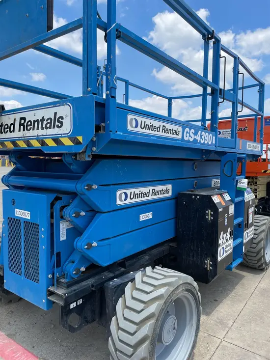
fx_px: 270
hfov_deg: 53.1
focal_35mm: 26
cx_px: 135
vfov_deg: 67.3
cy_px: 180
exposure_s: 1/3610
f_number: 1.6
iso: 50
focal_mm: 4.2
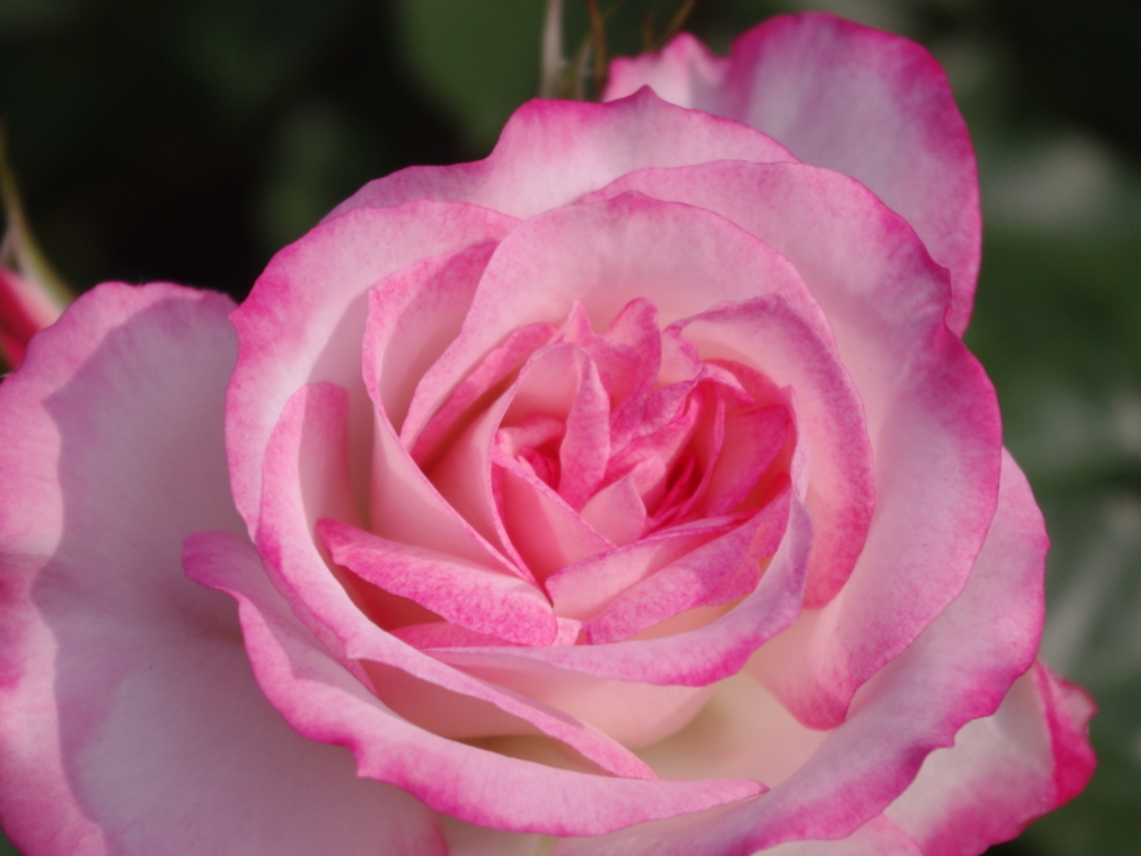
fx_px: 4780
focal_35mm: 145
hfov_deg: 13.6
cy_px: 572
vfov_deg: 10.2
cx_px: 512
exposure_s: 1/800
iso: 200
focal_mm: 55
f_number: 7.1
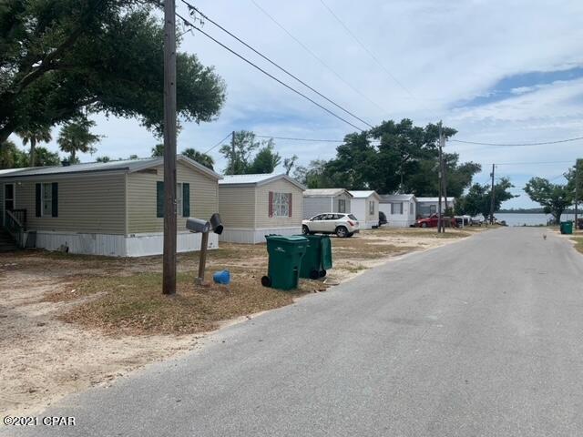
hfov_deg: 67.3
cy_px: 218
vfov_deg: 53.1
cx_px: 292
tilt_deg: +0.3
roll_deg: +0.0
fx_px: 438
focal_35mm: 26
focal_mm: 4.25
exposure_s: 1/3788
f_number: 1.8
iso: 25
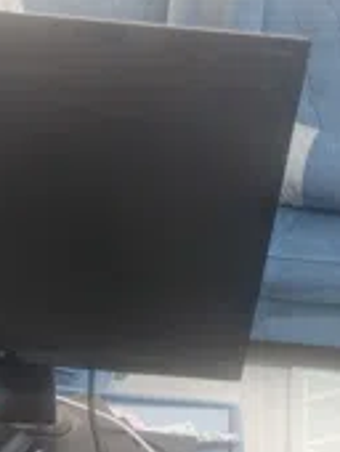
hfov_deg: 26.7
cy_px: 452
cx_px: 85
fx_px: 705
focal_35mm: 54
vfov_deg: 32.6
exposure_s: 1/24
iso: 640
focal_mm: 6.3
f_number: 1.7
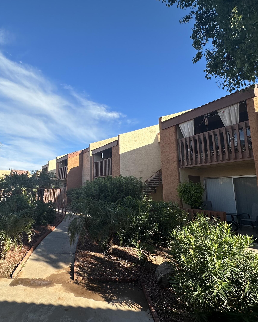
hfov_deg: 69.1
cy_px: 161
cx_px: 89
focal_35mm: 19
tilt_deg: +11.4
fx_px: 181
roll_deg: -0.5
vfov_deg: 83.3
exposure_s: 1/1052
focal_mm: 2.22
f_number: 2.2
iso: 50
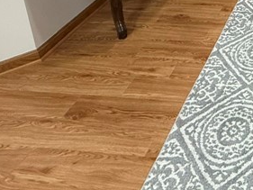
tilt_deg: -14.5
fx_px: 373
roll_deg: +0.4
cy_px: -98
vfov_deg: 22.9
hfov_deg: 30.8
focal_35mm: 51
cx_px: 314
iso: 640
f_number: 2.2
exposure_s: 1/120
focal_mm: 2.22
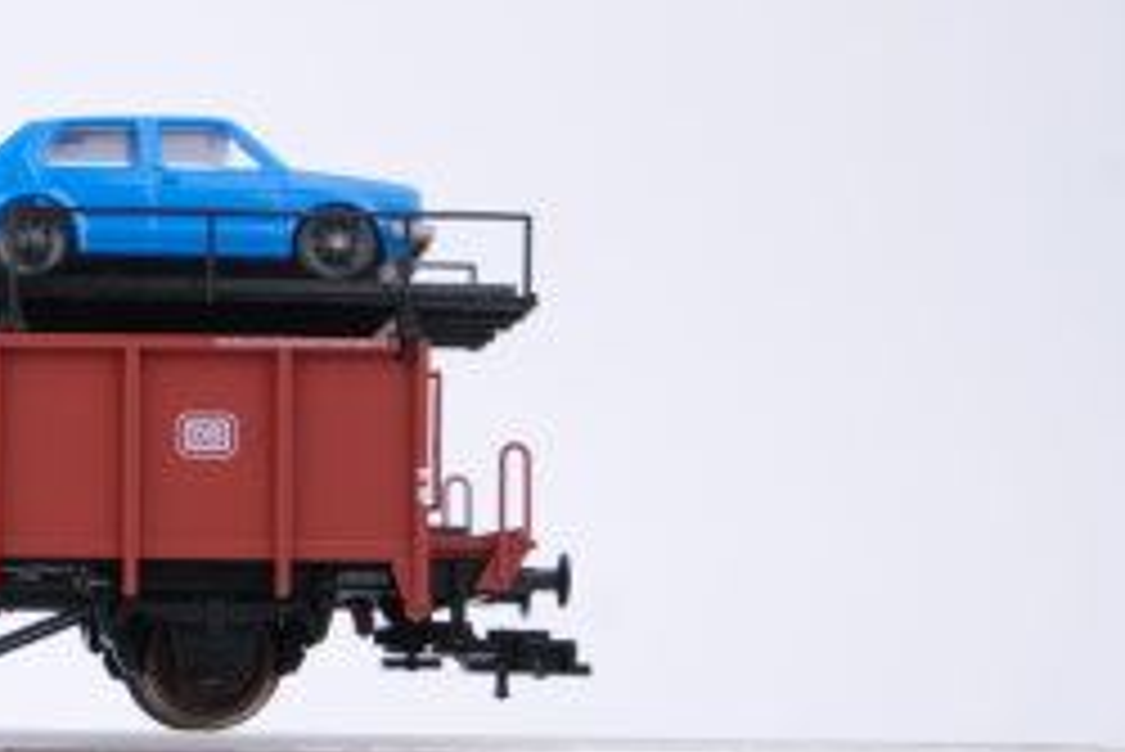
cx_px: -144
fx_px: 3377
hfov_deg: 18.2
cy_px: 811
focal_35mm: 108
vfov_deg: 12.5
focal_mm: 30.2
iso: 320
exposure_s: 1/125
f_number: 10
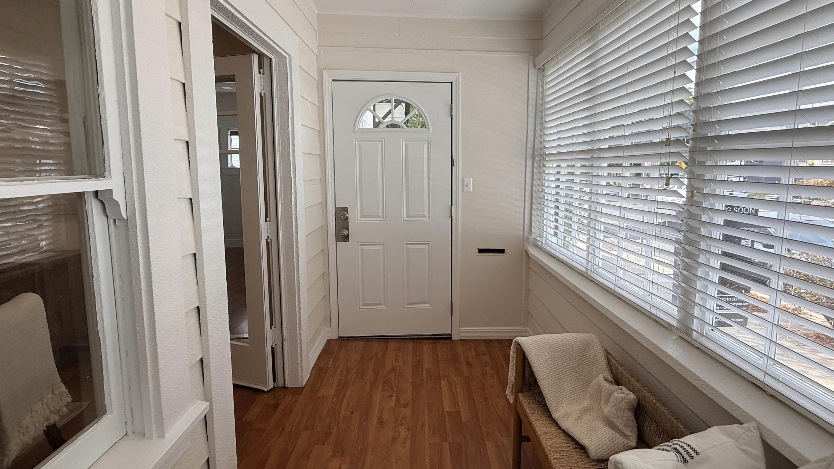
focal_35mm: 18
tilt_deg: -5.1
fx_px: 398
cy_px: 203
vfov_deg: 60.8
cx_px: 442
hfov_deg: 92.6
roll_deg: +0.3
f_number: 2.2
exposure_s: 1/201
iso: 50
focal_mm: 2.22
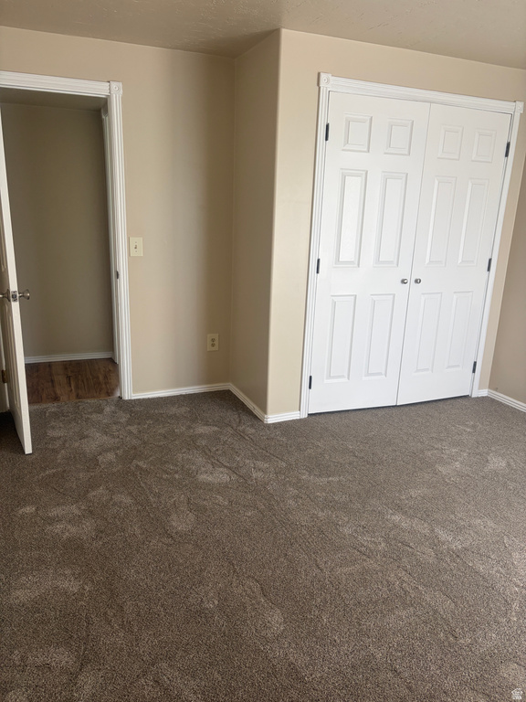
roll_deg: -2.4
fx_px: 527
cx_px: 263
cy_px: 351
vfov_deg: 67.3
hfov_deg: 53.1
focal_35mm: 26
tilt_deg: -14.3
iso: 125
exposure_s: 1/117
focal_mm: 5.96
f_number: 1.6
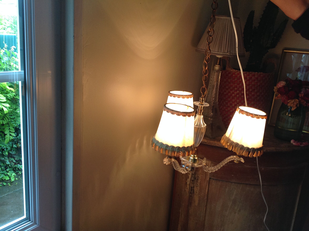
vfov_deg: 40.6
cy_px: 116
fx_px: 312
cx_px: 154
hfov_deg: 52.7
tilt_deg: -16.3
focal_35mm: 35
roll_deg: -4.5
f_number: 2.4
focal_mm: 4.28
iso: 100
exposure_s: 1/120
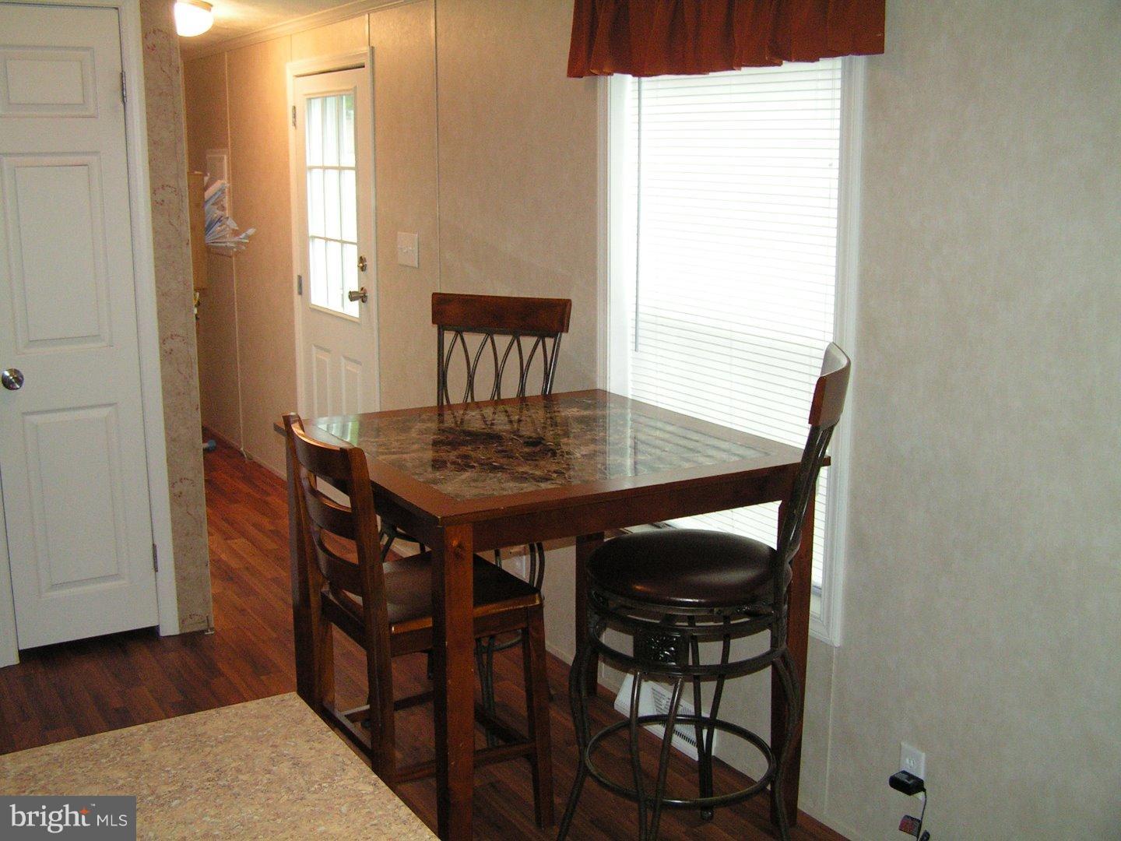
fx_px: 1231
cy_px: 420
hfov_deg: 49.0
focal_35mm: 38
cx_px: 560
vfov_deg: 37.7
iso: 160
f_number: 2.8
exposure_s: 1/40
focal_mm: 6.3
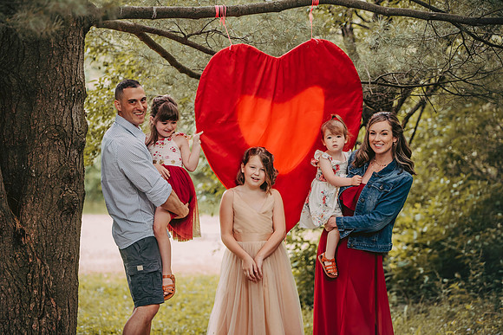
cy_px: 168
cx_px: 252
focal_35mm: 116
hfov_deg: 17.6
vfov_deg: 11.8
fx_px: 1621
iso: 640
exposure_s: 1/200
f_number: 2.8
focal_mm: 116
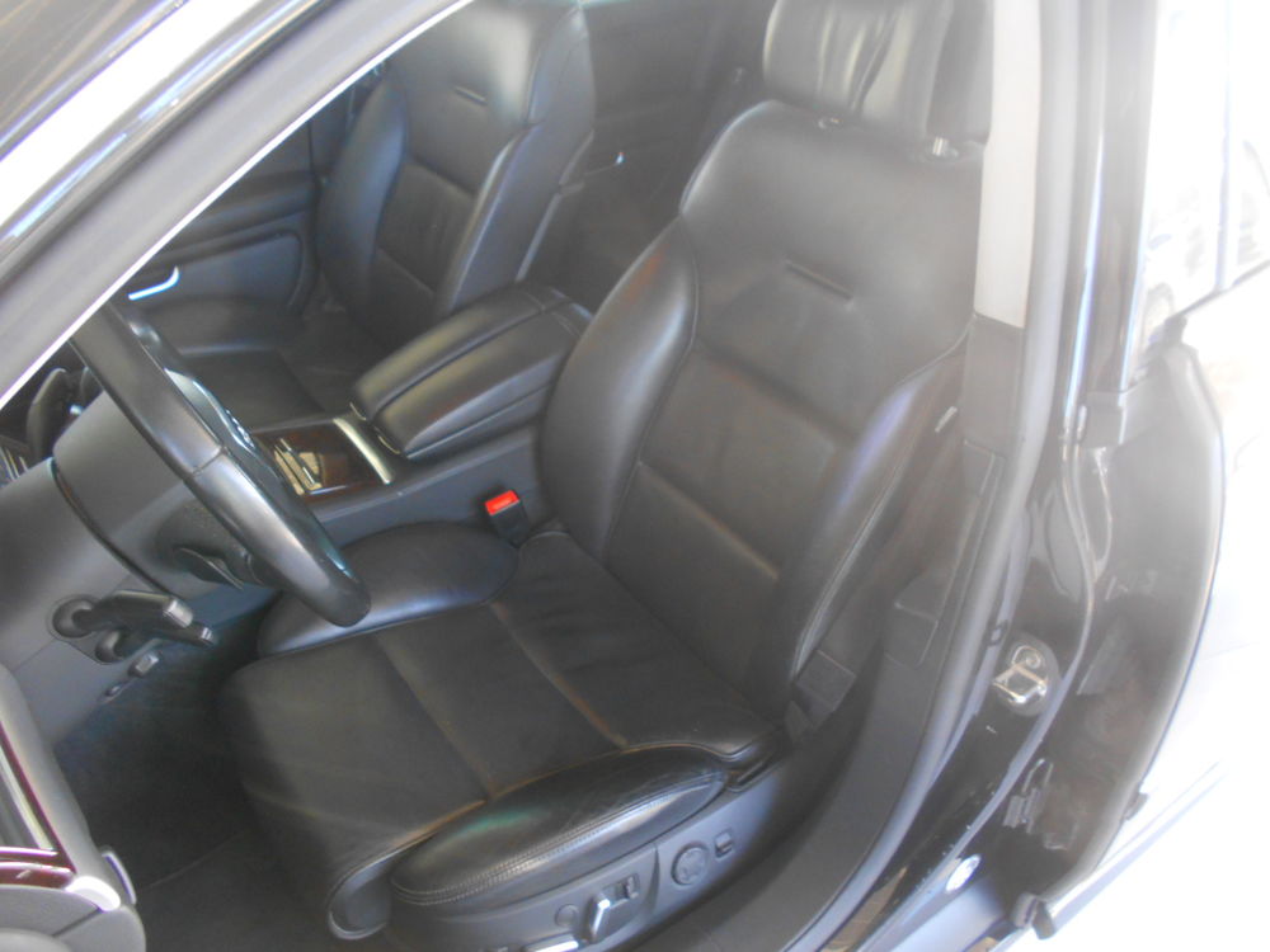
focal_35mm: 26
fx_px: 954
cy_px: 476
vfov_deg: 53.1
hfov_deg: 67.3
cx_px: 635
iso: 280
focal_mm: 4.6
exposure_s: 1/30
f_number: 3.2
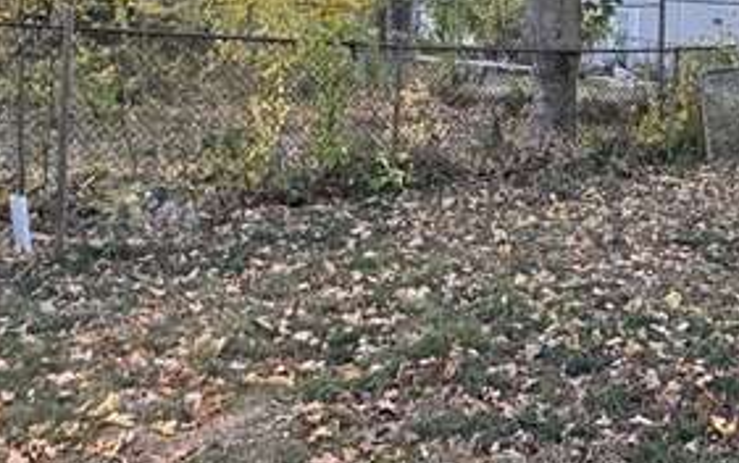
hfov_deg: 32.5
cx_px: 834
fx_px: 1088
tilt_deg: +1.1
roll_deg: -2.6
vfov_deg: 23.2
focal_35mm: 54
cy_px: 21
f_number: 2.2
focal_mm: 2.22
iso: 320
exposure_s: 1/60
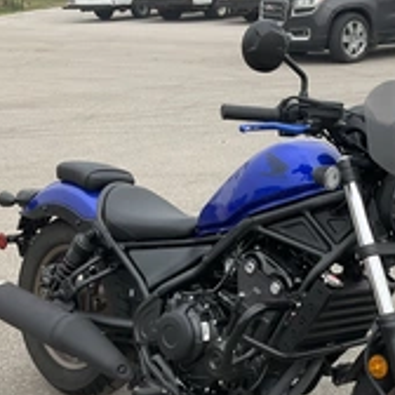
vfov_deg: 27.8
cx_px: 317
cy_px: 289
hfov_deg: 27.6
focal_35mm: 61
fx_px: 788
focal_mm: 3
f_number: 1.8
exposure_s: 1/829
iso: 25
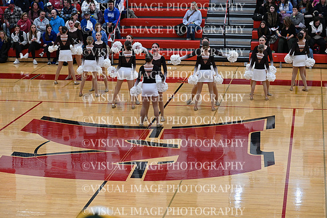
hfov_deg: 20.0
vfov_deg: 13.4
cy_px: 109
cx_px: 164
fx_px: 927
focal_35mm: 102
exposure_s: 1/400
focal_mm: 102
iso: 4000
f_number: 4
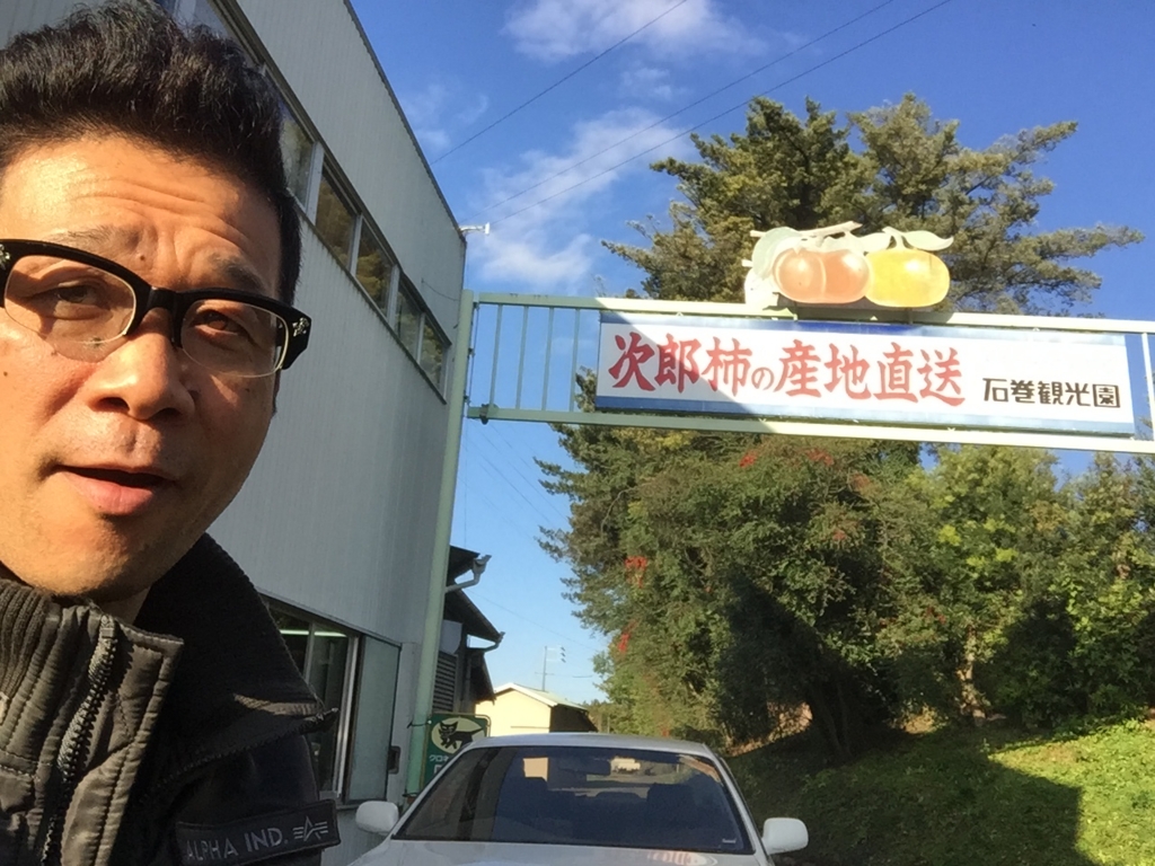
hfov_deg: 58.4
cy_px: 433
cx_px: 578
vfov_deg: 45.4
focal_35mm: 31
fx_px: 1034
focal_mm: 2.65
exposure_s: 1/794
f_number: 2.2
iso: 32
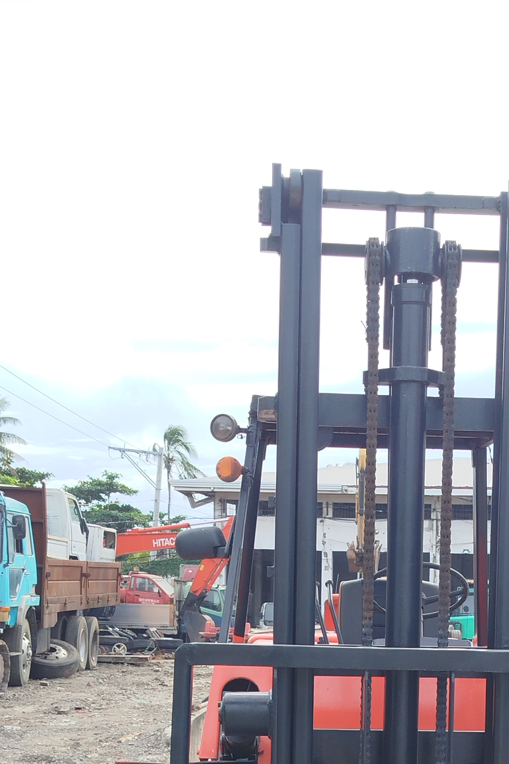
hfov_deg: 19.9
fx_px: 1442
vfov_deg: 28.5
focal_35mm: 68
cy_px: 688
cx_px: 389
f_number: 1.7
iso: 50
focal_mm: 5.31
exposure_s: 1/555
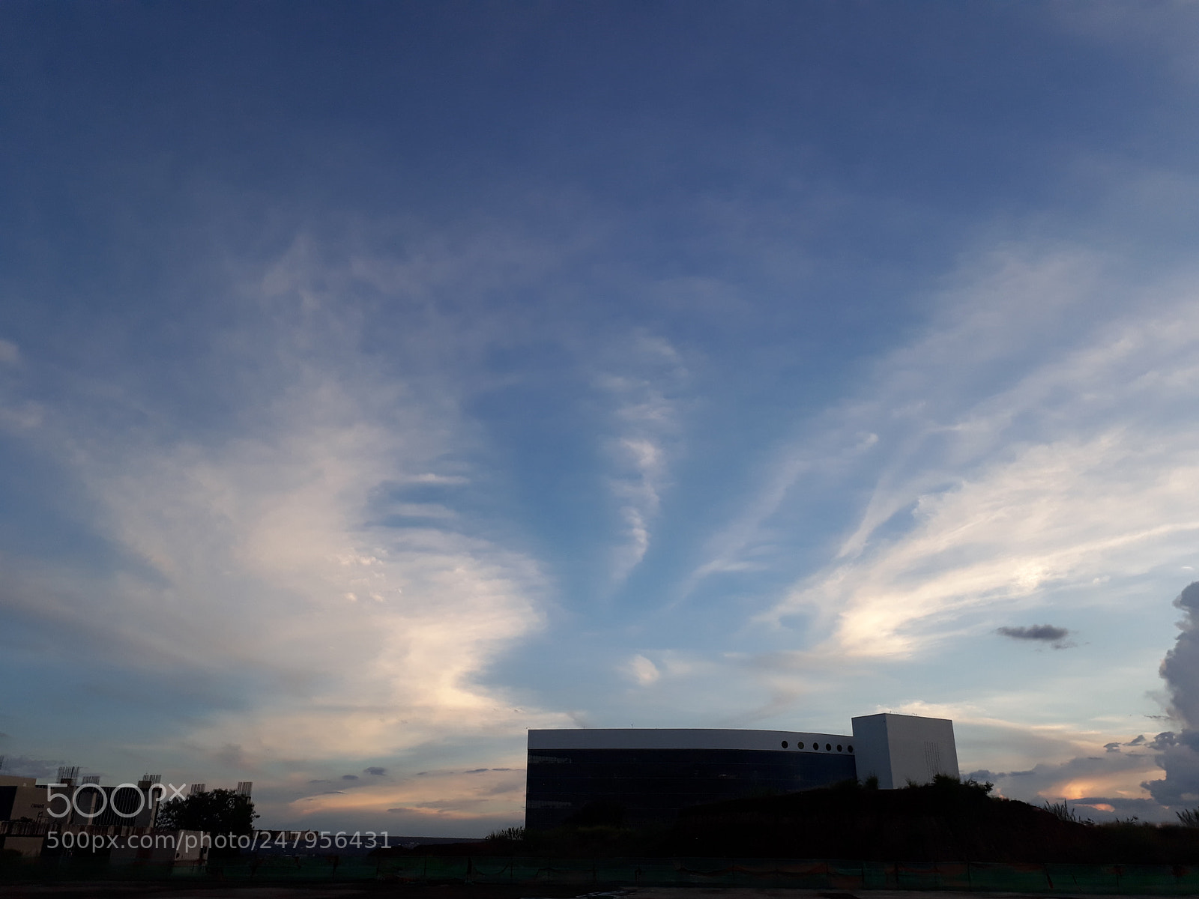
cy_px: 450
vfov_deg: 51.4
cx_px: 600
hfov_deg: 65.3
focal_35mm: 27
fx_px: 935
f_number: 1.9
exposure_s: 1/152
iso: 40
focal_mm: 3.6
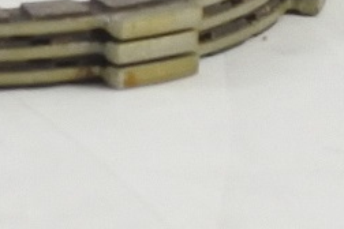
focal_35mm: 230
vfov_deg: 5.6
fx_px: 2198
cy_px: -489
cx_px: -541
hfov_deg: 8.1
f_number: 3.8
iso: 400
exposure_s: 1/160
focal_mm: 12.3
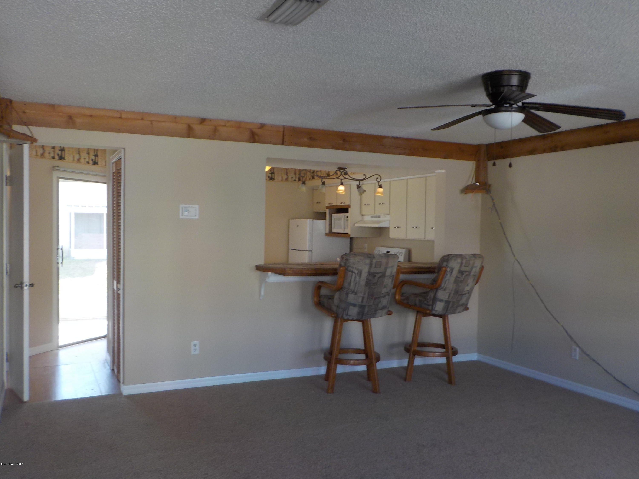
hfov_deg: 60.0
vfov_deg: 46.8
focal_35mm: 30
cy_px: 240
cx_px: 320
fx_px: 554
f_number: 3.3
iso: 125
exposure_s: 1/40
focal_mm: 4.1
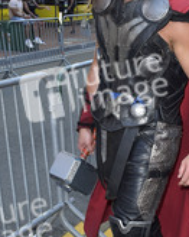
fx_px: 546
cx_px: 136
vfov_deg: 24.3
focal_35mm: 78
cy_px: 160
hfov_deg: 19.5
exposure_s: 1/250
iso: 320
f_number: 6.3
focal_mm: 34
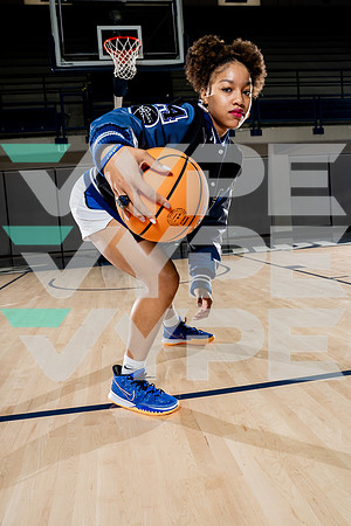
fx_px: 424
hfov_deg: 45.0
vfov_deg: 63.7
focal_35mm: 29
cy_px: 263
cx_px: 176
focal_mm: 29
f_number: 8
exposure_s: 1/250
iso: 640
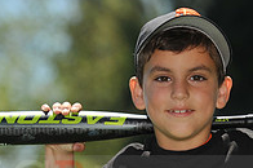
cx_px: 183
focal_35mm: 311
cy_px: 172
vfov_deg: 4.4
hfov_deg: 6.6
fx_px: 2182
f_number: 4
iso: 200
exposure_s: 1/2000
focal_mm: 105
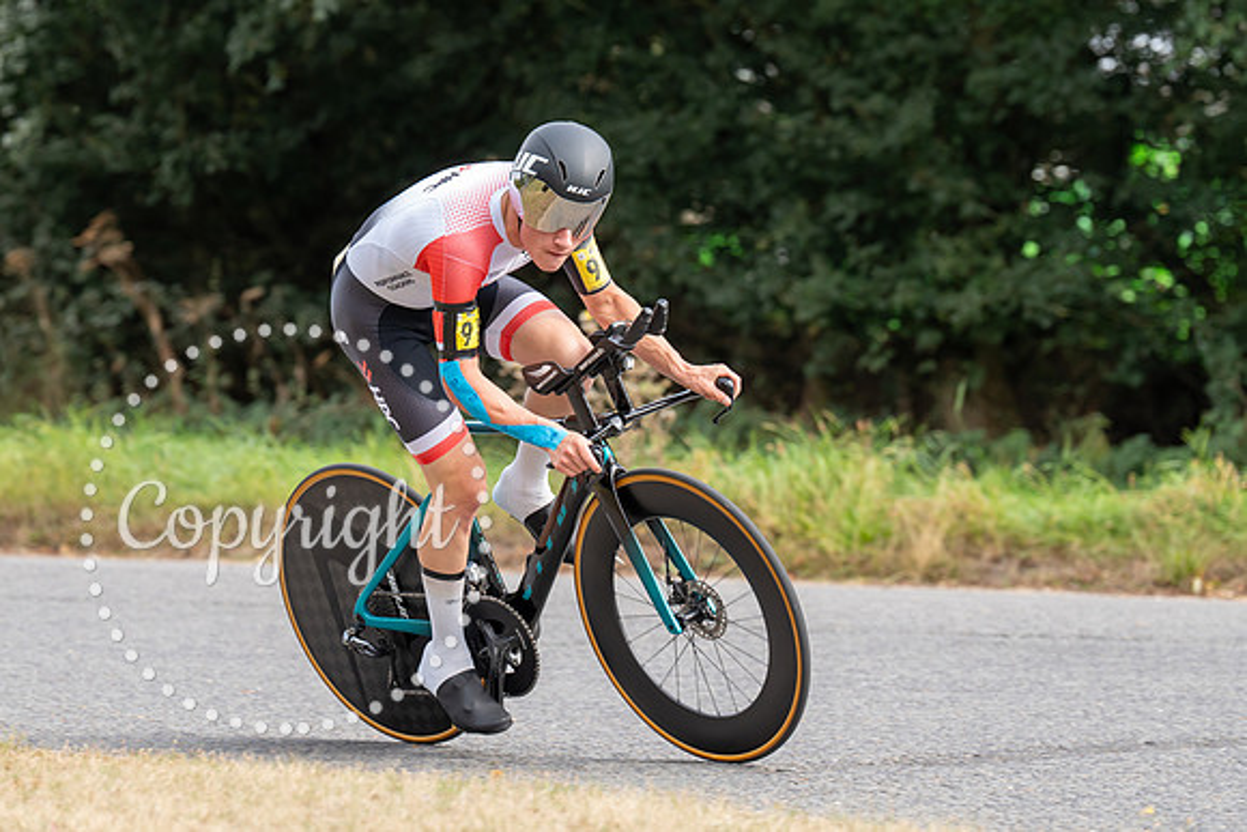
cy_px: 315
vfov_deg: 7.4
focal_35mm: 185
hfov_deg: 11.1
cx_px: 472
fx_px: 6416
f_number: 4
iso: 500
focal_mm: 149
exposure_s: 1/1000
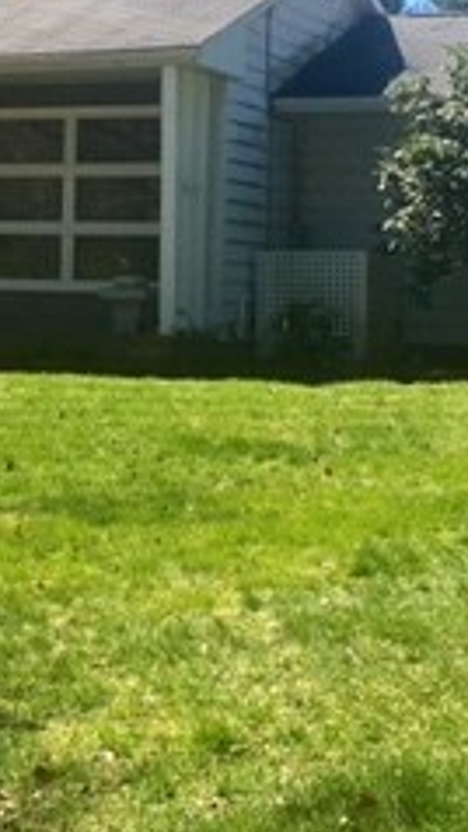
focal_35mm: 85
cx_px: 98
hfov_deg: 14.2
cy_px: 175
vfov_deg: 24.6
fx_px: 1874
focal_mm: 4.15
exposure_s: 1/1221
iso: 25
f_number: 2.2
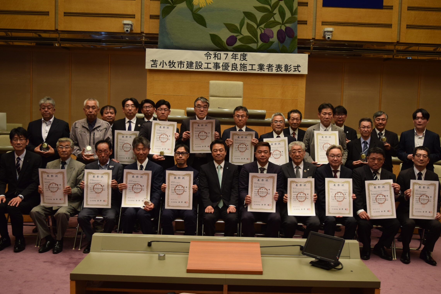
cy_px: 147
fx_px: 453
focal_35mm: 37
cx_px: 229
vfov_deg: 36.0
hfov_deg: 51.9
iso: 560
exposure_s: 1/60
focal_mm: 22
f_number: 4
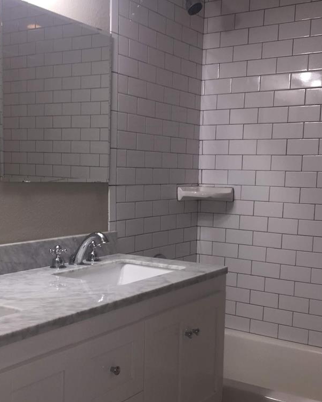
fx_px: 536
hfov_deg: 33.4
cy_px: 242
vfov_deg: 41.0
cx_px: 134
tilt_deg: -6.6
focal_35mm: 45
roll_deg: -0.3
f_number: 2.2
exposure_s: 1/40
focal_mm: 4.15
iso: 32
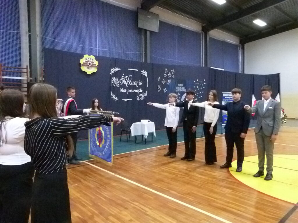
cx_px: 149
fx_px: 215
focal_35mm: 25
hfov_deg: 69.4
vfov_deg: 54.9
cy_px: 112
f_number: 2.8
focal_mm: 4.5
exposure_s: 1/60
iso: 3200
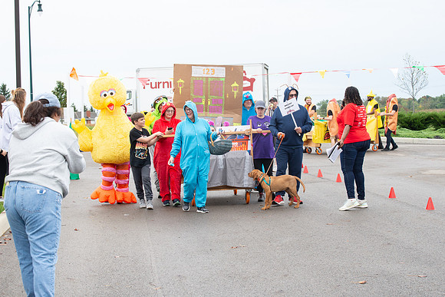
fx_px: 1014
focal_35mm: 82
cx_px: 222
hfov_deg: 24.8
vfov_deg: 16.7
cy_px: 148
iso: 640
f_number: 10
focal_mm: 82
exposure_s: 1/160
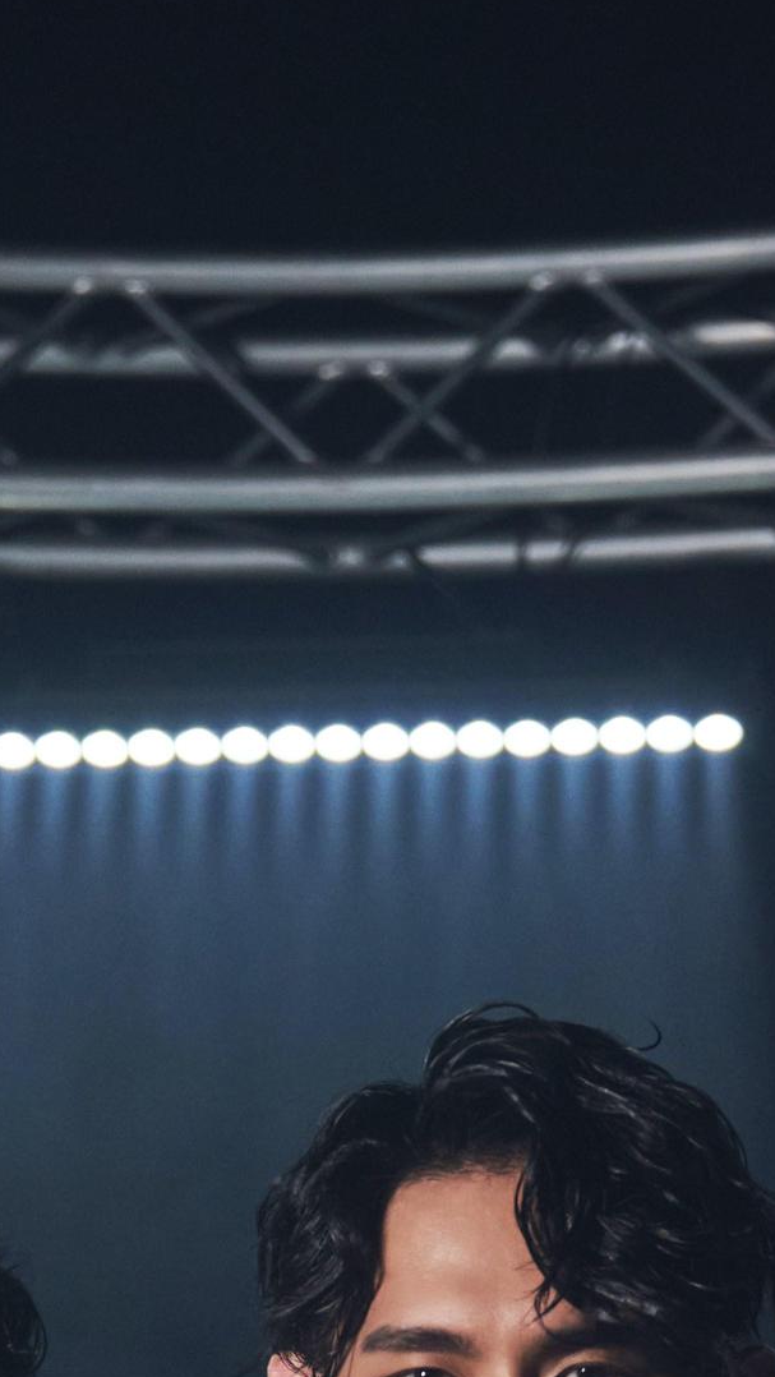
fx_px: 3723
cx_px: 186
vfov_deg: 19.9
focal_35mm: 102
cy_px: 1572
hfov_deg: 11.8
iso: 2500
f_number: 2.8
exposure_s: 1/320
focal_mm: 35
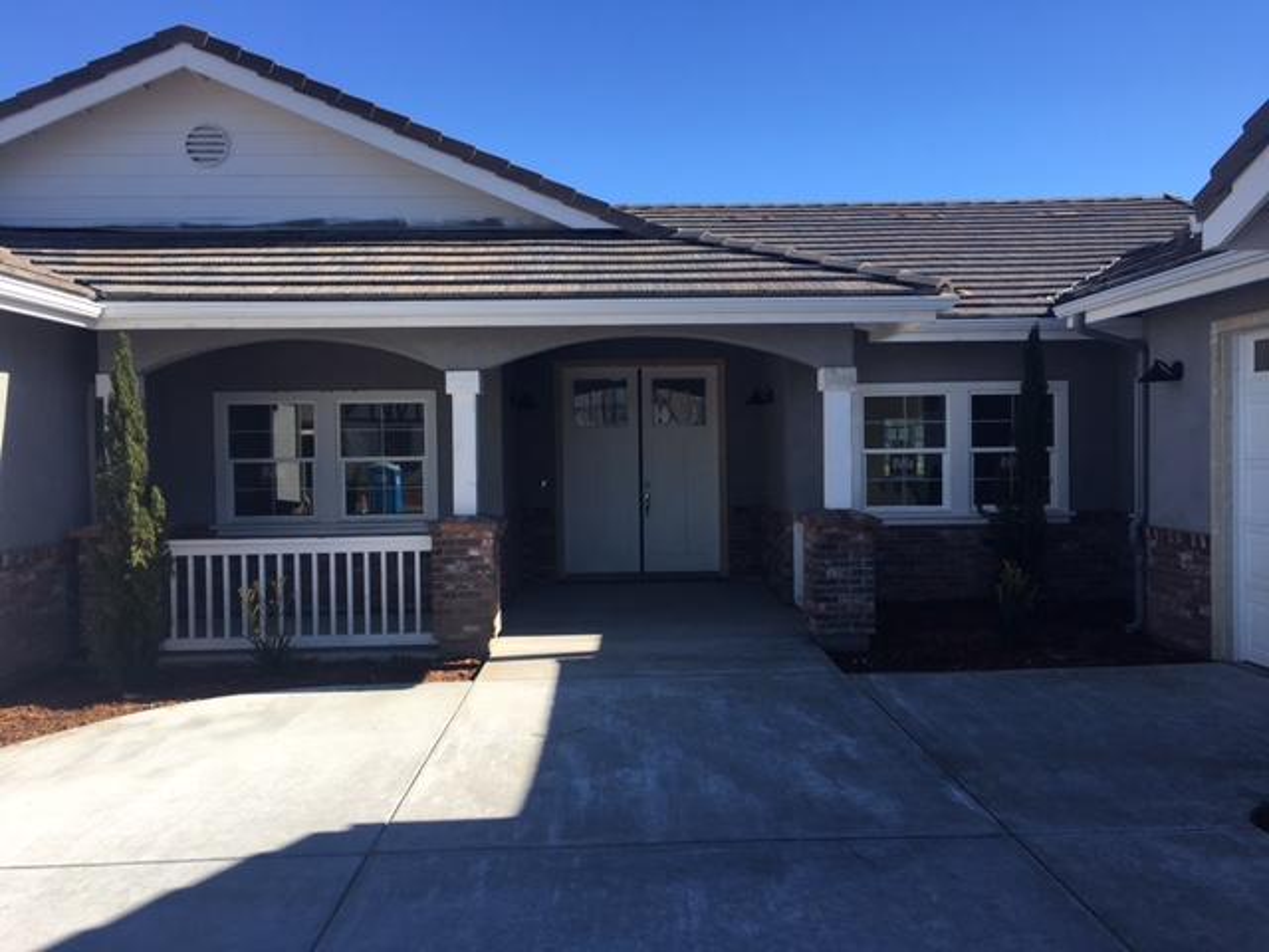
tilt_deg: -0.4
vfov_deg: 48.2
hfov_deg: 61.7
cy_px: 476
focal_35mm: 29
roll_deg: +0.3
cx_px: 634
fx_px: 1063
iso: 25
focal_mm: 4.15
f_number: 2.2
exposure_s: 1/1068
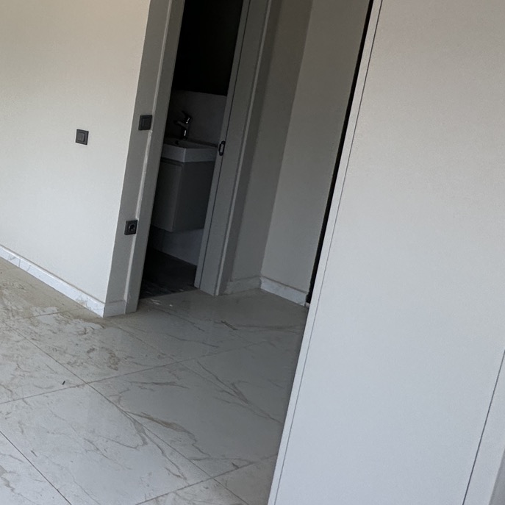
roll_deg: -2.5
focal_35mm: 36
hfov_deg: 33.2
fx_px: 594
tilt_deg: -8.4
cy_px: 128
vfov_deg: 44.5
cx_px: -159
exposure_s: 1/99
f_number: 2.2
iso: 100
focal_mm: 2.22
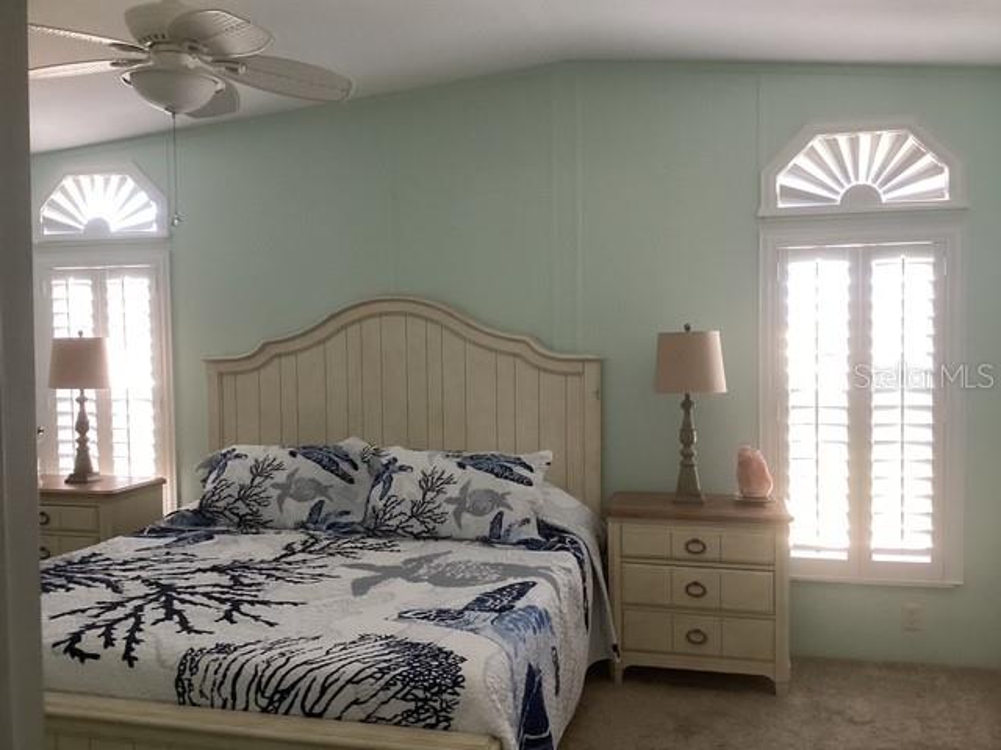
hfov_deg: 58.4
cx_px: 500
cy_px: 375
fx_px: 896
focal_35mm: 31
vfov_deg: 45.4
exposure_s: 1/50
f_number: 2.4
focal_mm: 3.3
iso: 250
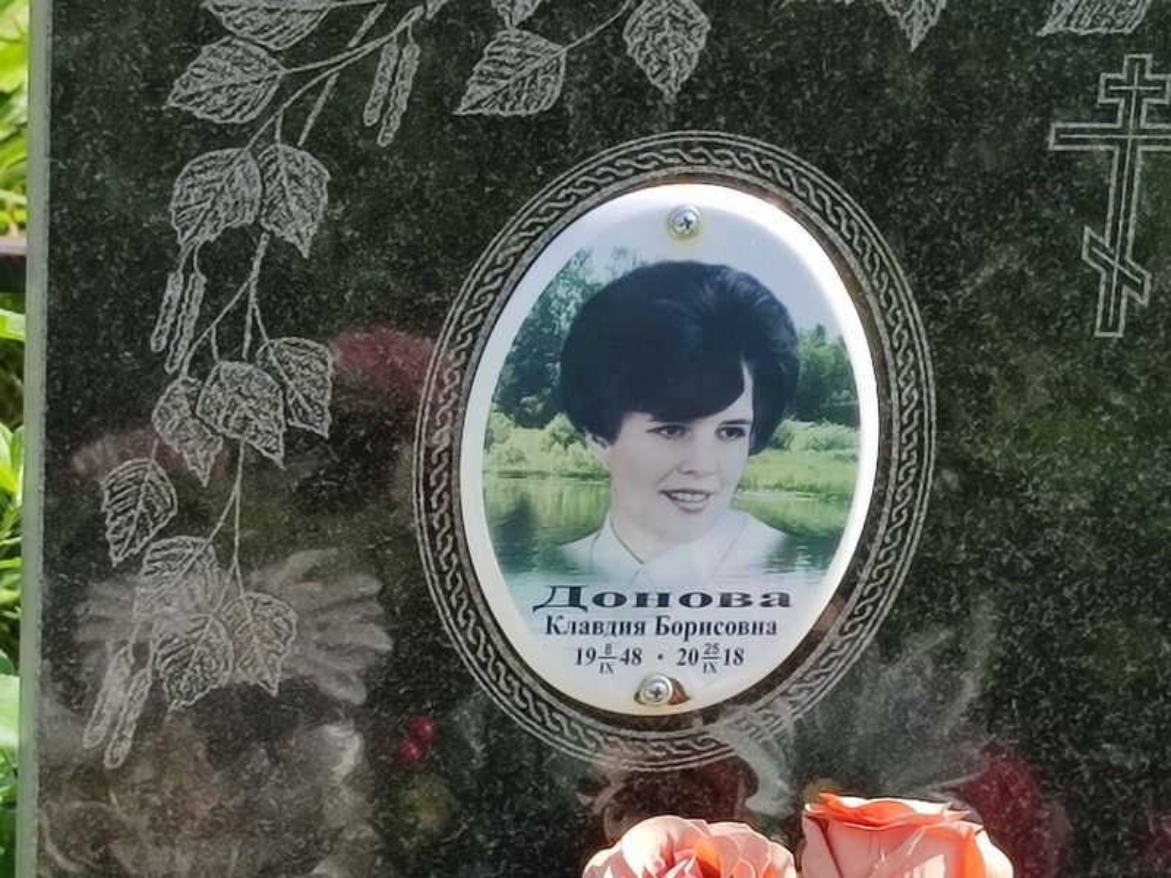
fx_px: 846
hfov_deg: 69.4
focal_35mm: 25
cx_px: 586
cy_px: 439
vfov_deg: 54.9
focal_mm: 6.04
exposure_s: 1/366
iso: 50
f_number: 1.9
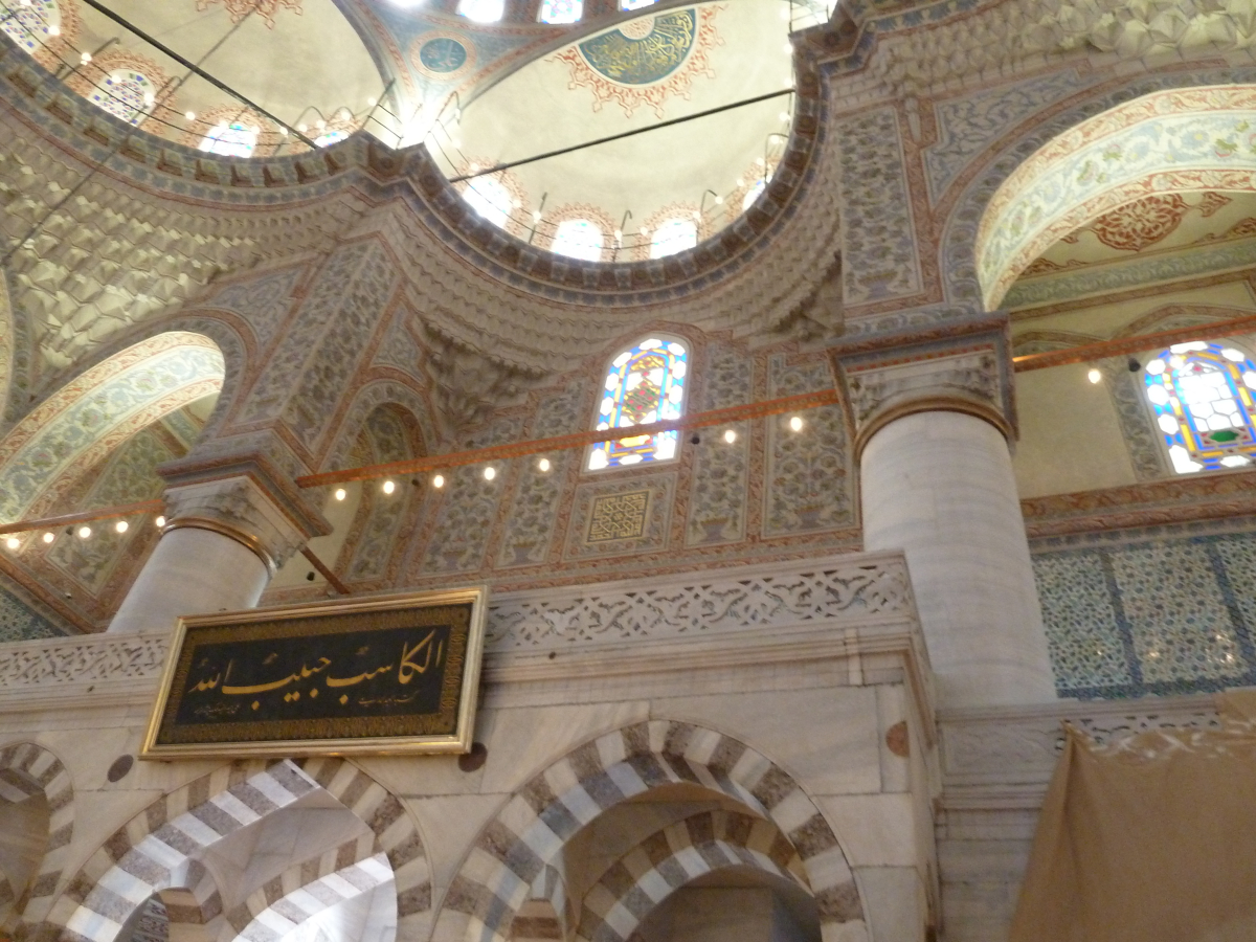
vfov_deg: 54.9
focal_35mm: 25
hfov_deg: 69.4
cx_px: 628
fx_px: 907
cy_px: 471
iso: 400
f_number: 3.3
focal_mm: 4.1
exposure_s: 1/13
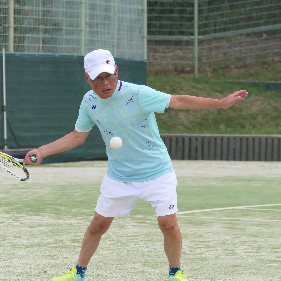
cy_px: 140
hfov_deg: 5.8
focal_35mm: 300
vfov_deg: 5.8
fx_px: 2755
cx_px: 138
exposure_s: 1/3200
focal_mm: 85.83
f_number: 4
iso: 640
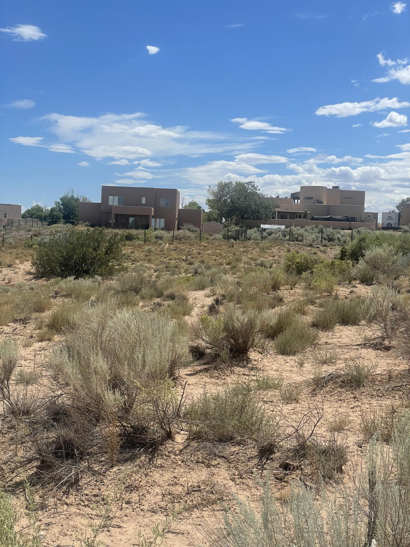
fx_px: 821
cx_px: 205
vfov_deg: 36.8
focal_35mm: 52
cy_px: 274
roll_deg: -1.6
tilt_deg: -1.9
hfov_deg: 28.0
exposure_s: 1/2994
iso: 25
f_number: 2
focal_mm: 6
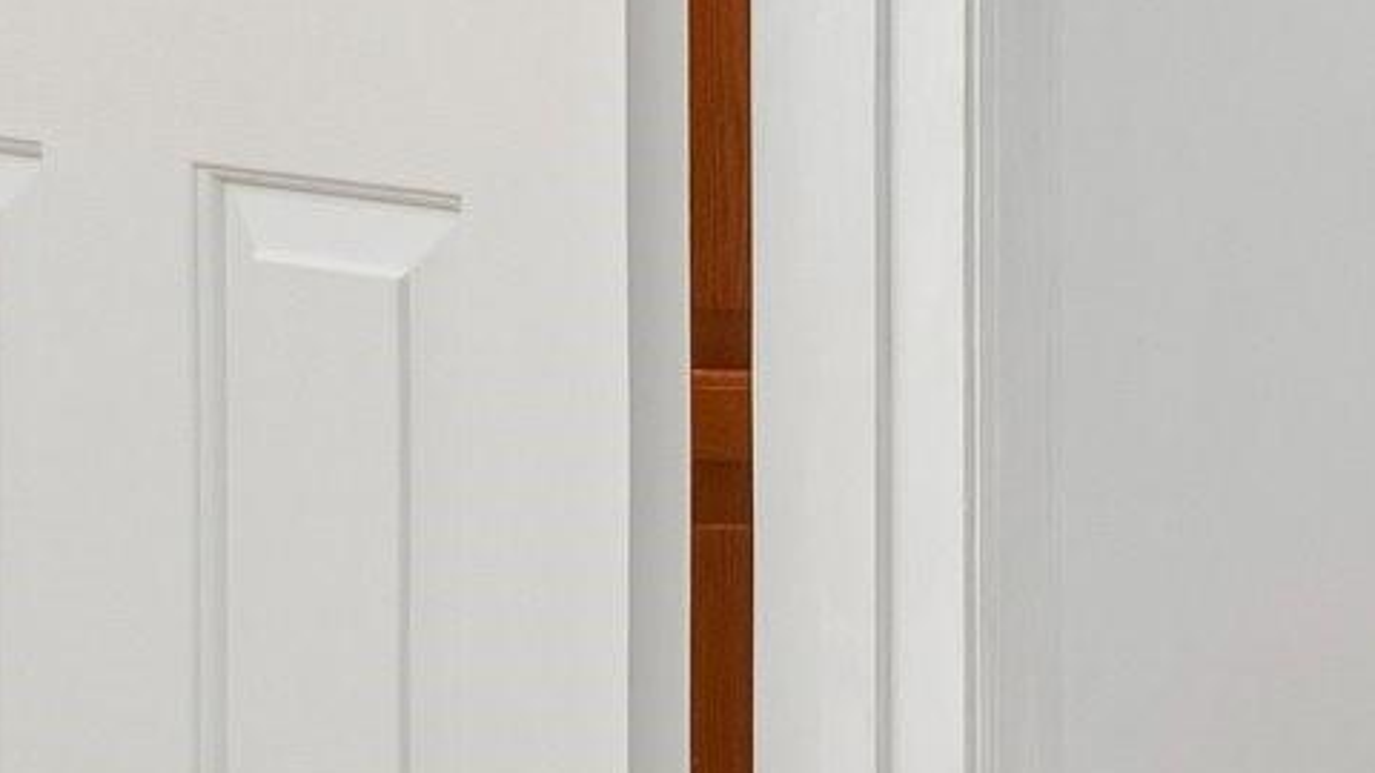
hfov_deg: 24.5
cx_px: 2054
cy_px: -554
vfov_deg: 15.7
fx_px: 2443
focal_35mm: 67
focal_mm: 10
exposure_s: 1/8
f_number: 8
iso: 400
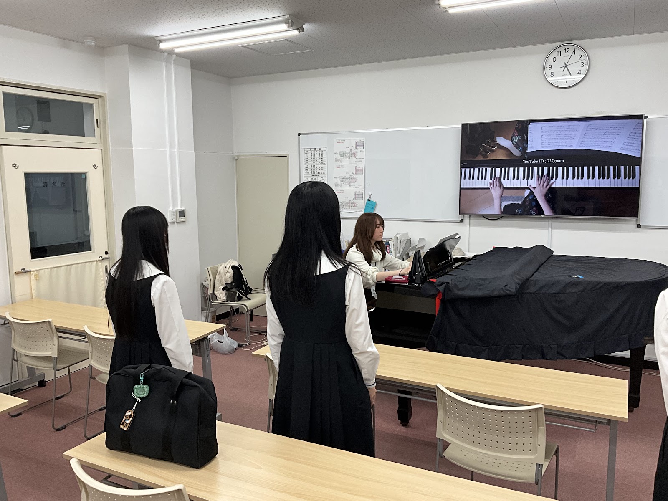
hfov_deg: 61.7
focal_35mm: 29
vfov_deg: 48.2
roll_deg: +0.0
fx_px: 560
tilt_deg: -7.8
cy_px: 250
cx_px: 334
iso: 64
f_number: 1.8
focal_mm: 3
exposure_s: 1/100
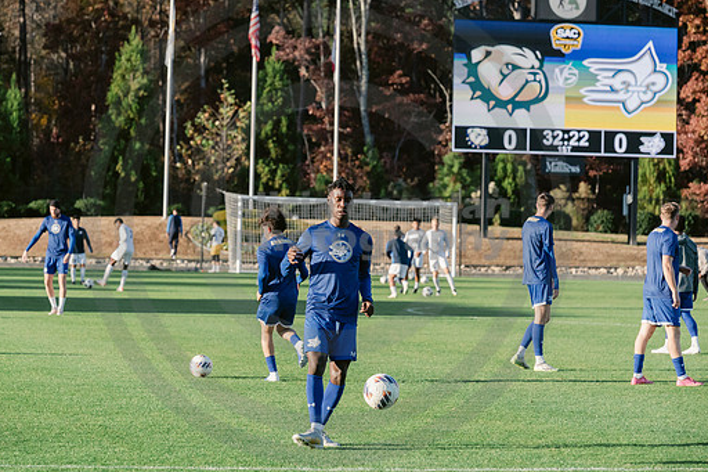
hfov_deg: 12.1
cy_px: 221
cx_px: 328
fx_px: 3342
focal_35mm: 170
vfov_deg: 8.1
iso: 1250
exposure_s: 1/3200
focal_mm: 150
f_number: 5.6
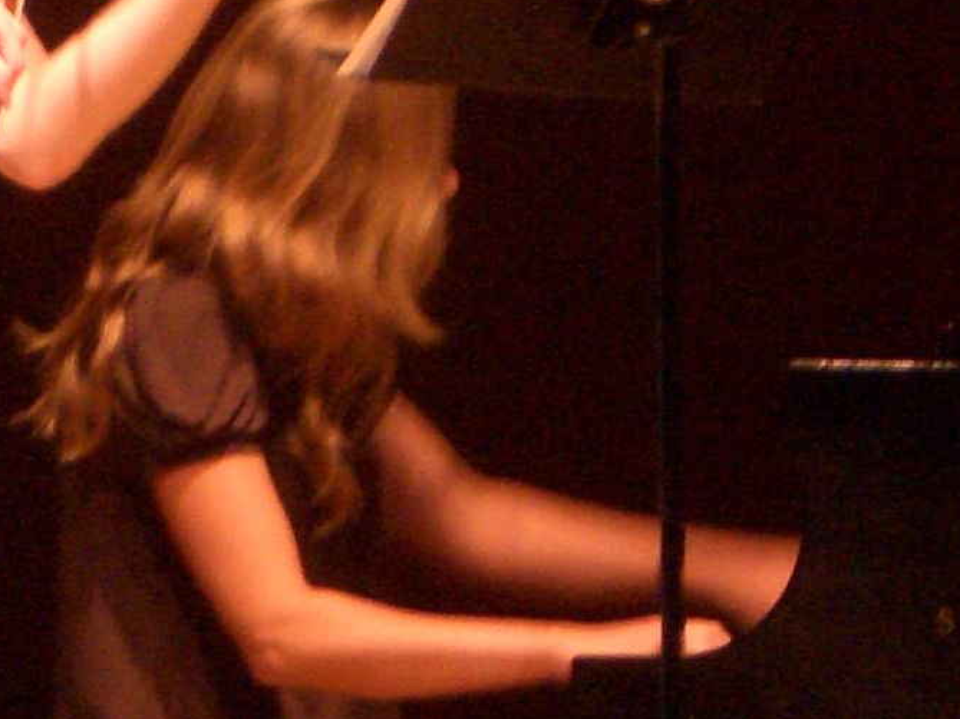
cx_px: -177
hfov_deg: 4.9
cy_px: 439
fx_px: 11143
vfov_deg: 3.7
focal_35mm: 402
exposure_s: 1/8
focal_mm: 17.4
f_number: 4.8
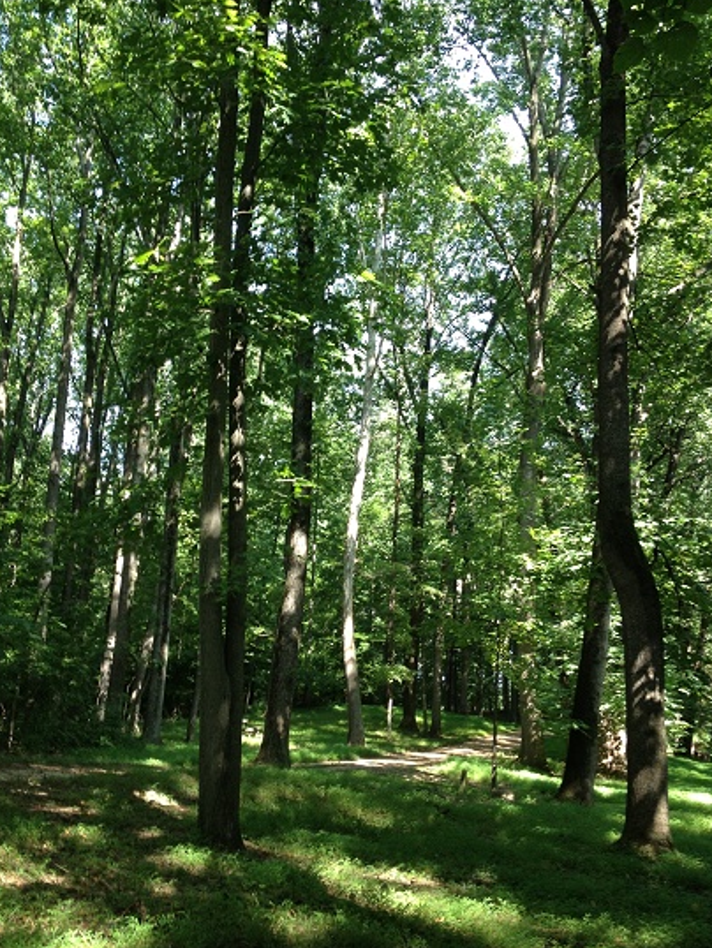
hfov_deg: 36.8
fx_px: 1069
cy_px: 449
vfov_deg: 47.8
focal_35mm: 39
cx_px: 345
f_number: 2.4
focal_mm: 4.28
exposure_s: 1/120
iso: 64
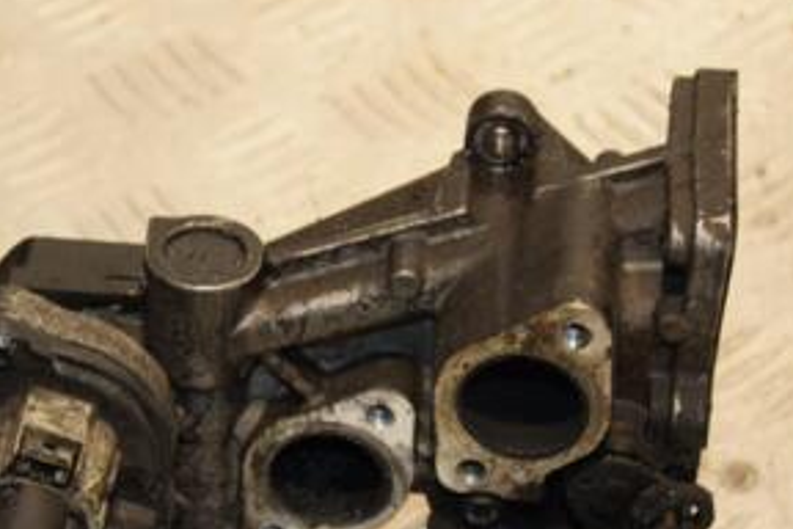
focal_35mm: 156
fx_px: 3436
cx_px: 336
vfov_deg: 8.8
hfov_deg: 13.2
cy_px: 444
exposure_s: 1/200
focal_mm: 50
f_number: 5
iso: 800
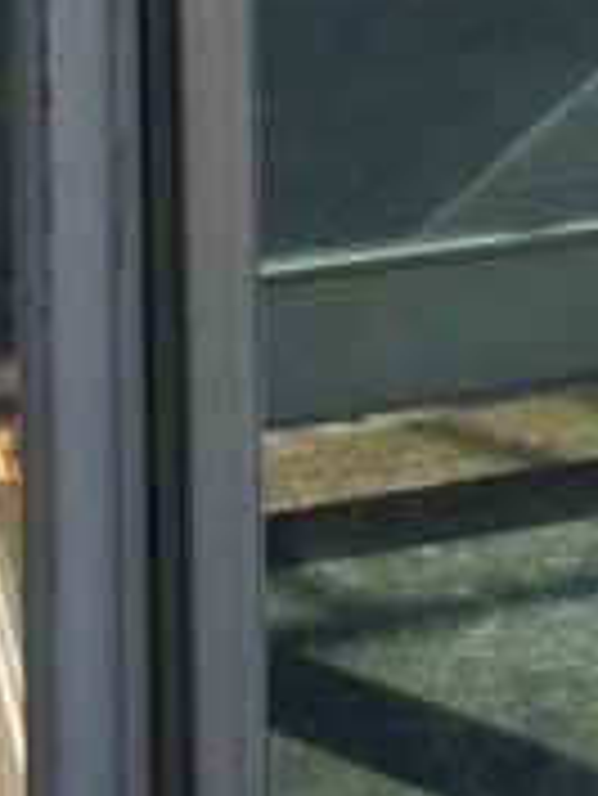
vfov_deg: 10.6
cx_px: 818
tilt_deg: -10.9
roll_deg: +1.2
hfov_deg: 8.7
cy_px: -881
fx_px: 3865
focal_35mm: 168
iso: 32
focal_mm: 4.15
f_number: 2.2
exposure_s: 1/1866
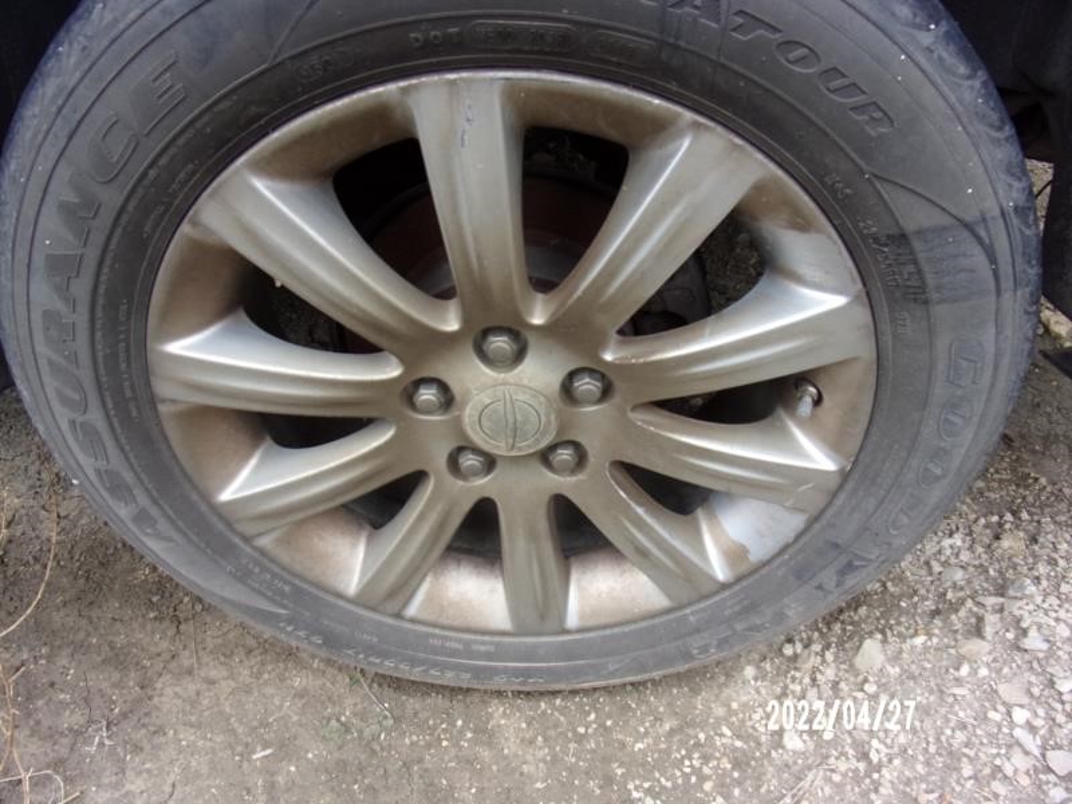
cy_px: 402
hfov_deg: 71.6
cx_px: 536
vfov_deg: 56.8
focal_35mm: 24
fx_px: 743
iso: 80
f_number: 3.3
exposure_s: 1/100
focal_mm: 4.3
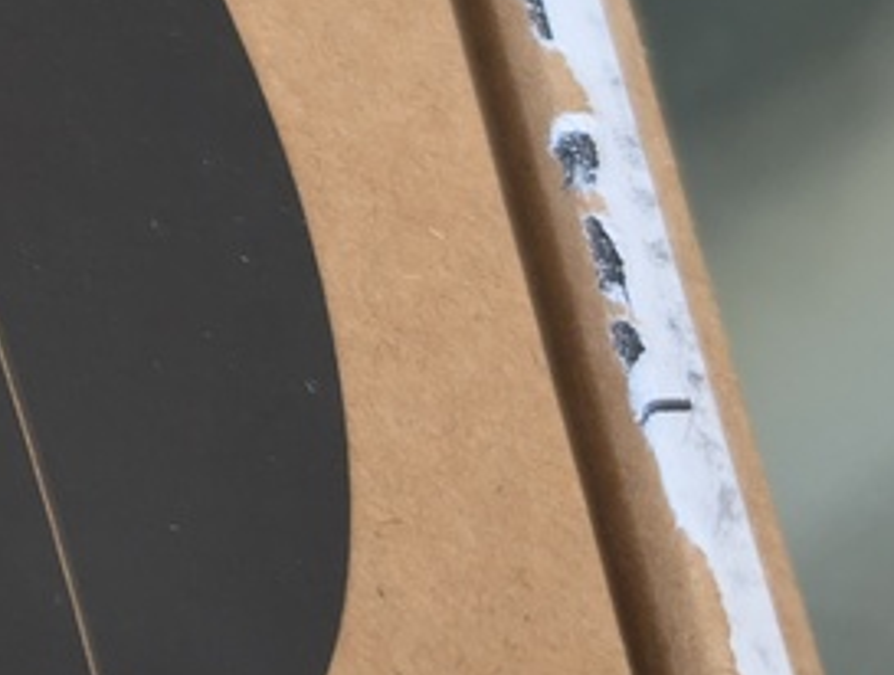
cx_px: -1123
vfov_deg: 10.3
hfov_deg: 11.9
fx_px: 3624
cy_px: -360
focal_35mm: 140
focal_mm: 6.9
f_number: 1.68
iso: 352
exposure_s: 1/79.8
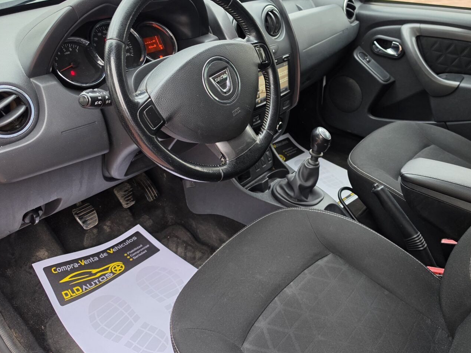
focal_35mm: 29
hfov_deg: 61.3
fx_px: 395
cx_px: 276
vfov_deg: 48.0
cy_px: 145
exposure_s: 1/180
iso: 100
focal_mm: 6.5
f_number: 1.4
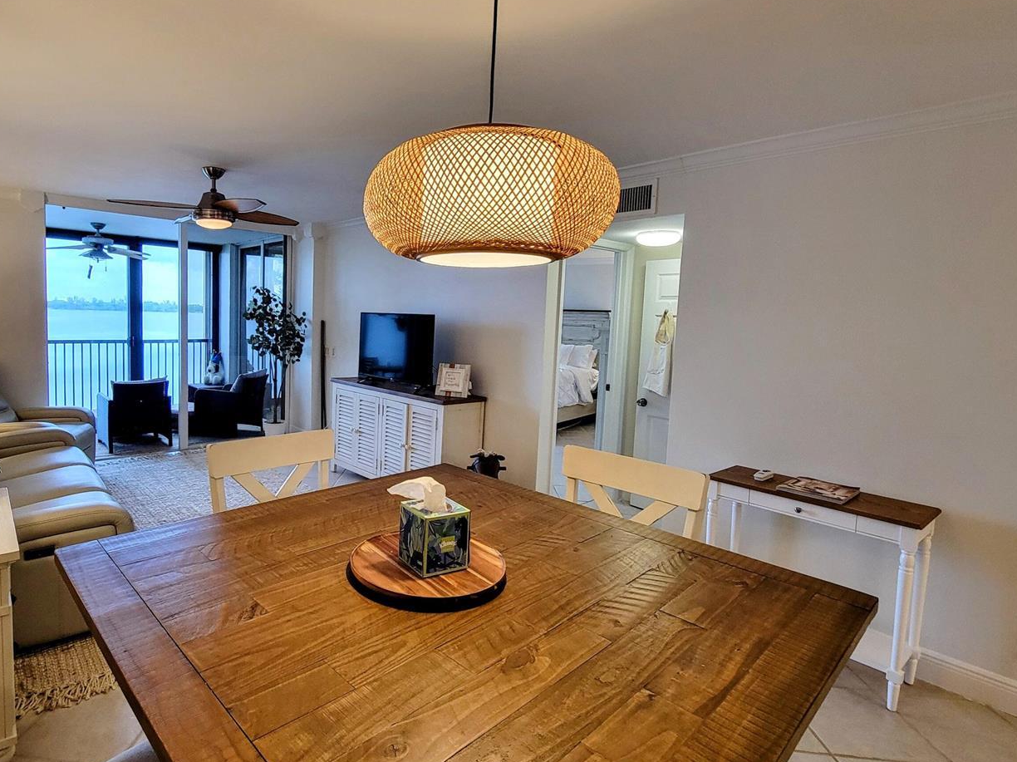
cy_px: 366
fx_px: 499
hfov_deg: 90.1
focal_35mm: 17
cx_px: 415
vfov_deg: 74.7
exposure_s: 1/60
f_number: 2.2
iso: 160
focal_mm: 2.2
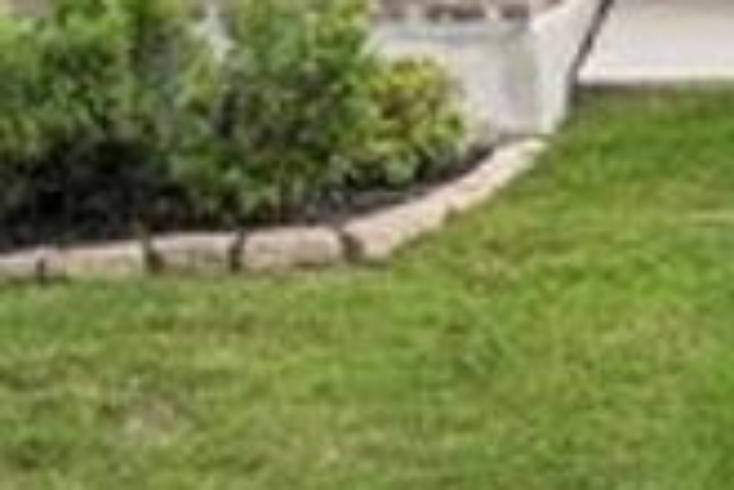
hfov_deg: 10.8
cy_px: -742
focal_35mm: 186
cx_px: 961
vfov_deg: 6.9
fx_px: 3792
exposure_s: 1/160
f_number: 8
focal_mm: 30
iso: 100
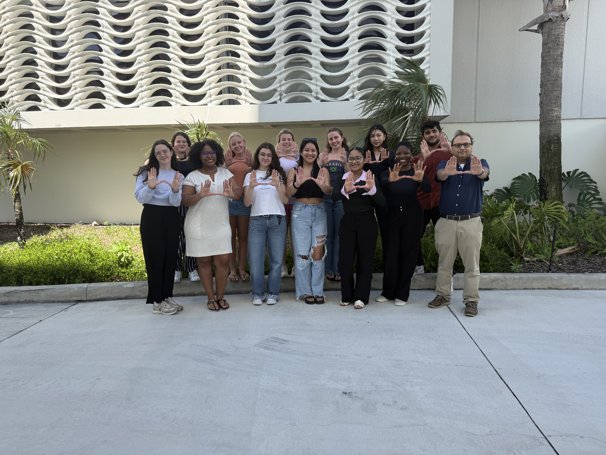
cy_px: 228
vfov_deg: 56.8
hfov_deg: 71.6
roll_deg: +1.3
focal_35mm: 24
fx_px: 420
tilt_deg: -7.5
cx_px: 303
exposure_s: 1/1727
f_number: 1.78
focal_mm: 6.76
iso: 100
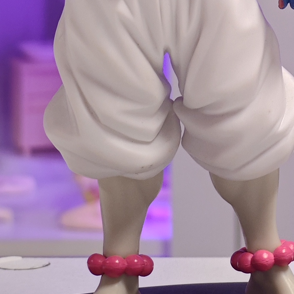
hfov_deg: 6.9
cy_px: -45
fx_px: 2450
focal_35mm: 255
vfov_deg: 6.8
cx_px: 258
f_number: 2.4
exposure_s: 1/17.6
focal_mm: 7.48
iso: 400
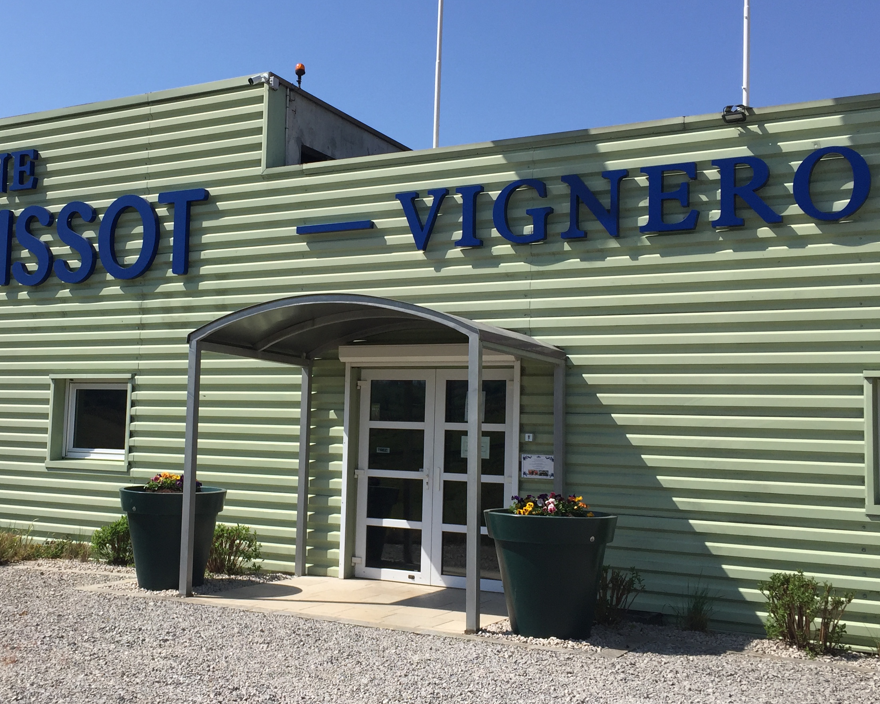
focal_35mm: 42
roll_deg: -3.3
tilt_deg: +5.1
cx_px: 320
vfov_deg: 35.7
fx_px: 1094
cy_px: 348
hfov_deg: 43.4
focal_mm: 4.15
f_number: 2.2
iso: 32
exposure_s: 1/2475
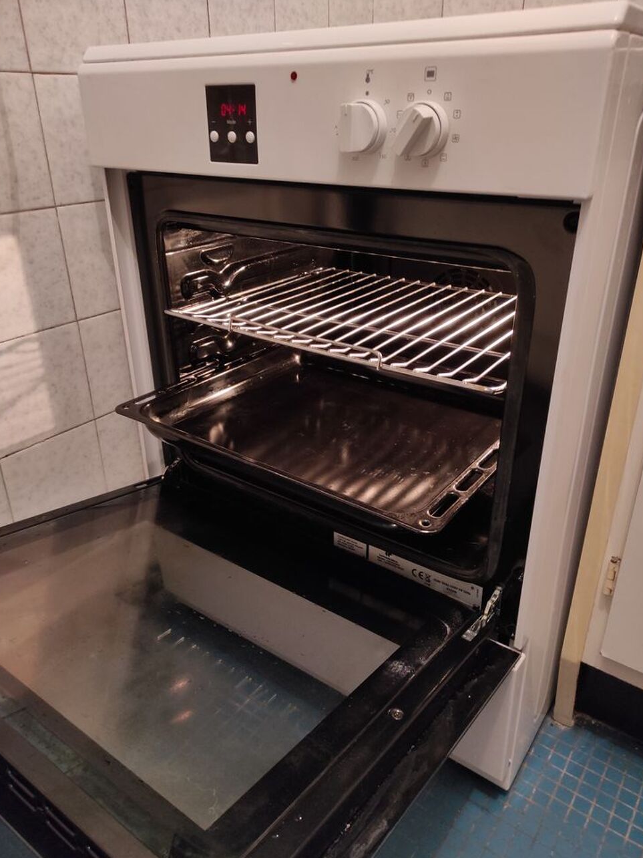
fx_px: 644
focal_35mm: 26
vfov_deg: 67.3
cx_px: 324
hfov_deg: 53.1
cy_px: 419
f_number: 1.89
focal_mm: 5.43
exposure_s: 1/20
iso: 881
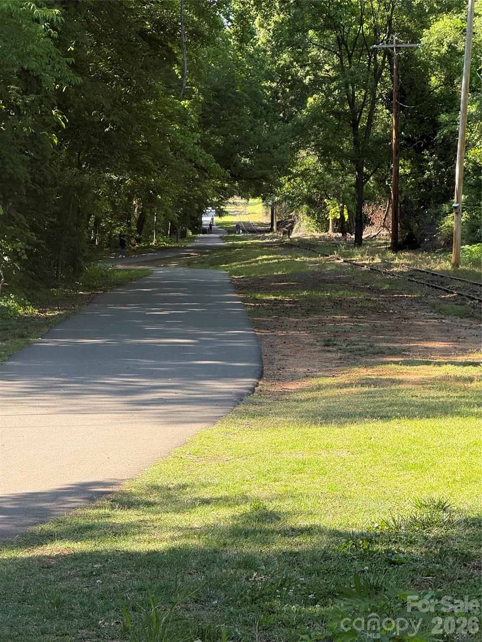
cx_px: 241
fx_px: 2228
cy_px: 321
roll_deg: -0.1
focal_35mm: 120
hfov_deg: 12.3
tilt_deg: -2.9
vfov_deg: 16.4
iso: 50
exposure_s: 1/200
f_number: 2.8
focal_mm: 15.66
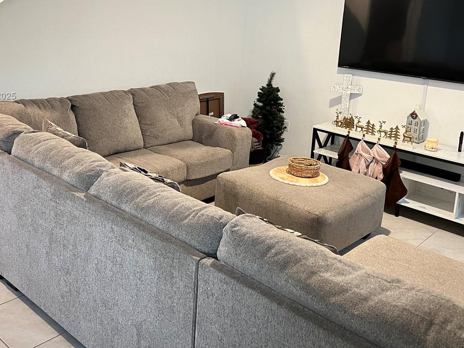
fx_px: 509
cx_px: 219
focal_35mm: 38
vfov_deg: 37.0
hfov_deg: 49.0
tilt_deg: -11.2
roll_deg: -4.7
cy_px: 97
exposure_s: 1/60
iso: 500
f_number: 1.5
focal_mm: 5.7
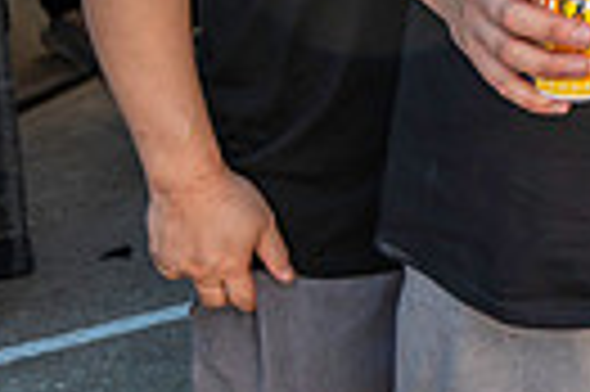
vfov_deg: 10.1
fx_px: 2030
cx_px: 1166
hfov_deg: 14.0
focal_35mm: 124
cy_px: -435
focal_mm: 28
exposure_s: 1/200
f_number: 4.5
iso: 200
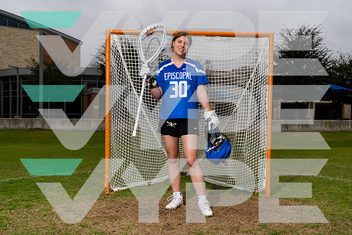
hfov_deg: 50.7
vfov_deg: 35.1
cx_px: 176
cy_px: 118
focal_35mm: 38
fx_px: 372
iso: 200
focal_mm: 38
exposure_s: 1/250
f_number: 9
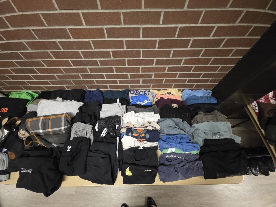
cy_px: 104
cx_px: 138
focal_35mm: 13
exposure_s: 1/60
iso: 800
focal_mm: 2.2
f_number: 1.9
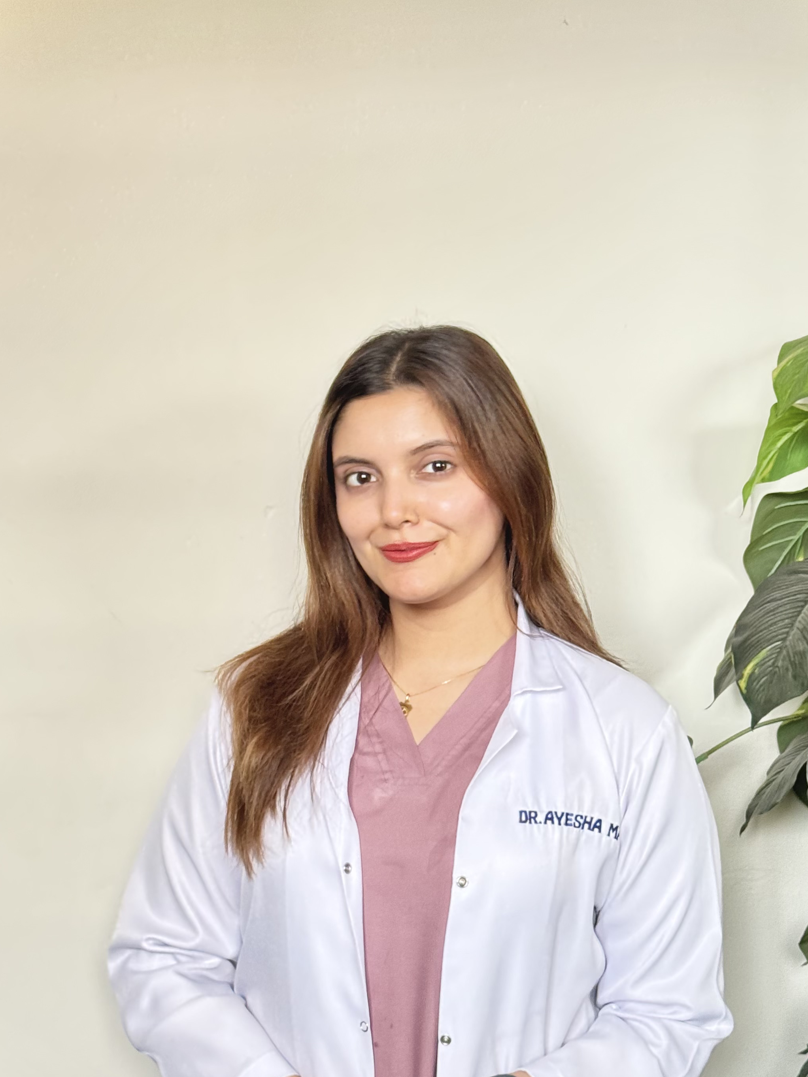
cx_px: 441
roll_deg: +0.1
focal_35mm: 71
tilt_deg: -9.1
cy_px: 581
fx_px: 2210
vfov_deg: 27.4
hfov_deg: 20.7
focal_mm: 6.76
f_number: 1.78
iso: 250
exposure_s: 1/51
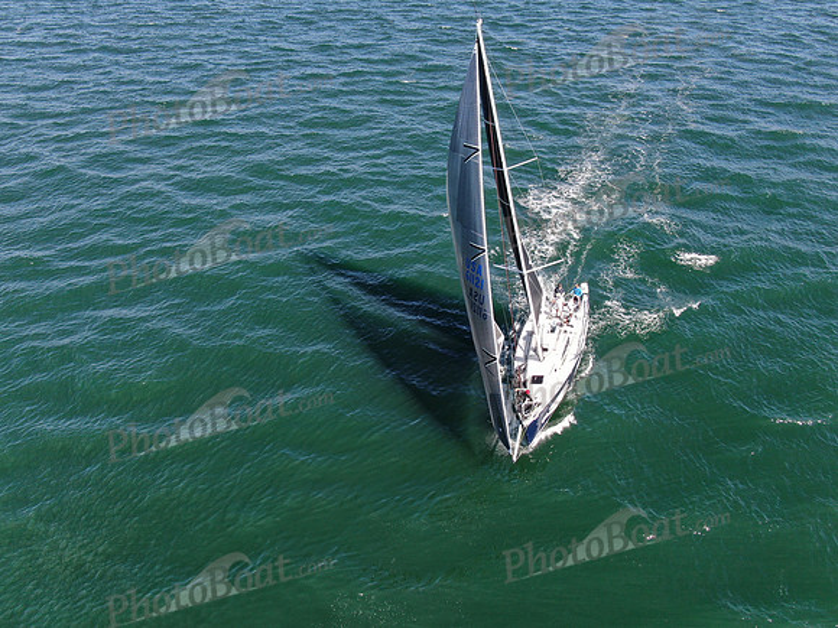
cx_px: 419
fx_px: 654
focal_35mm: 27
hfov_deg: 65.3
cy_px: 314
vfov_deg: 51.4
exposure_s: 1/640
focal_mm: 4.78
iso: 100
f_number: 2.9
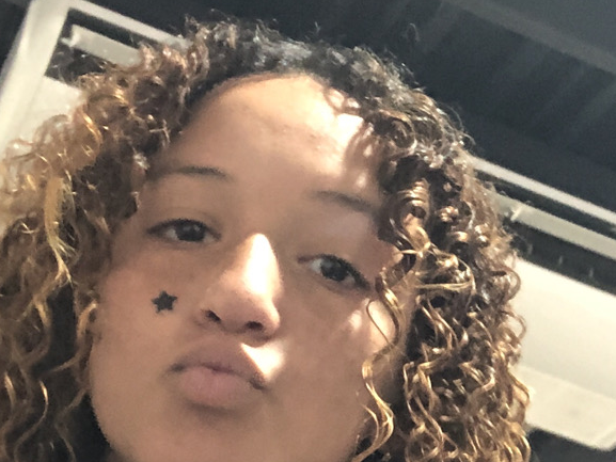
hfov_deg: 17.2
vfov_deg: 13.3
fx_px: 1976
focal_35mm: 111
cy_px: 353
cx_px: 672
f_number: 2.2
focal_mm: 2.87
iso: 100
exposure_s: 1/30
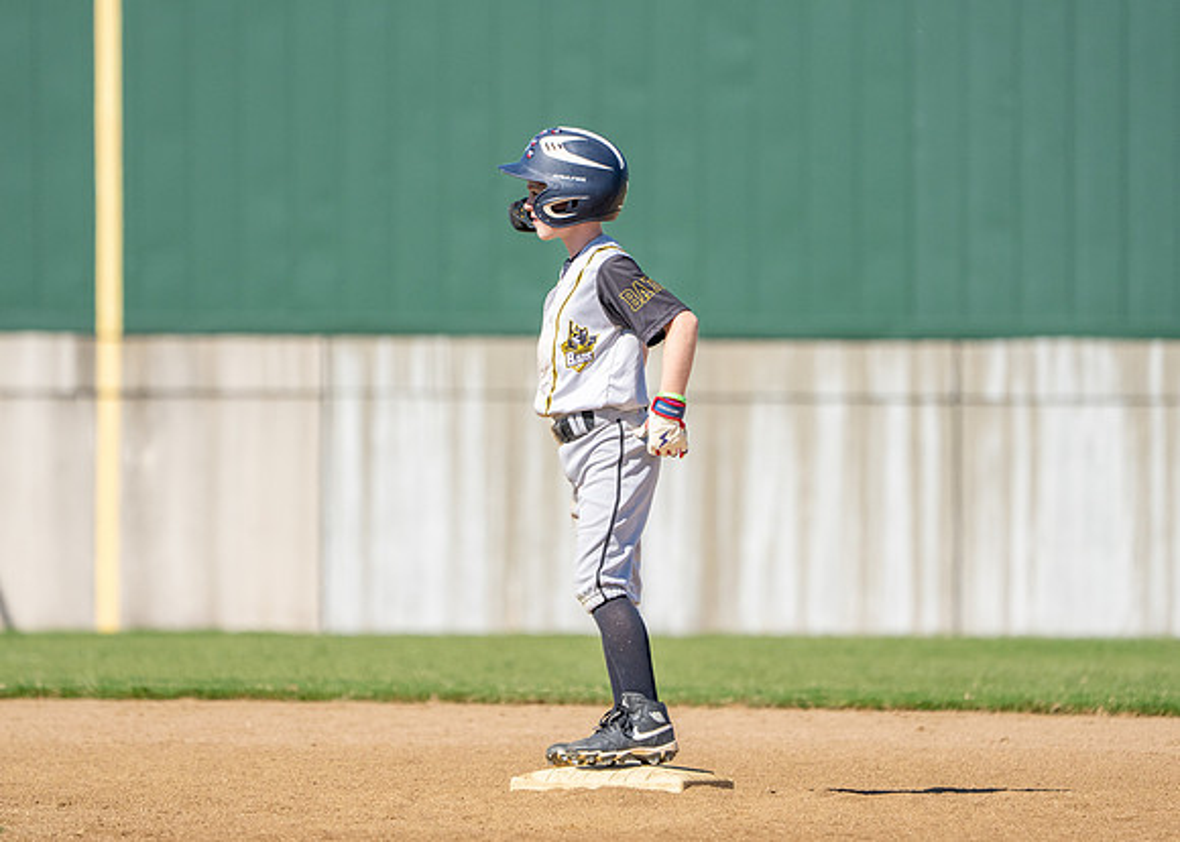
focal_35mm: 423
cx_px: 593
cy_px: 397
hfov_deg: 4.8
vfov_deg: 3.4
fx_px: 14157
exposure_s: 1/4000
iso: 800
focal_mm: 324
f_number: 5.6
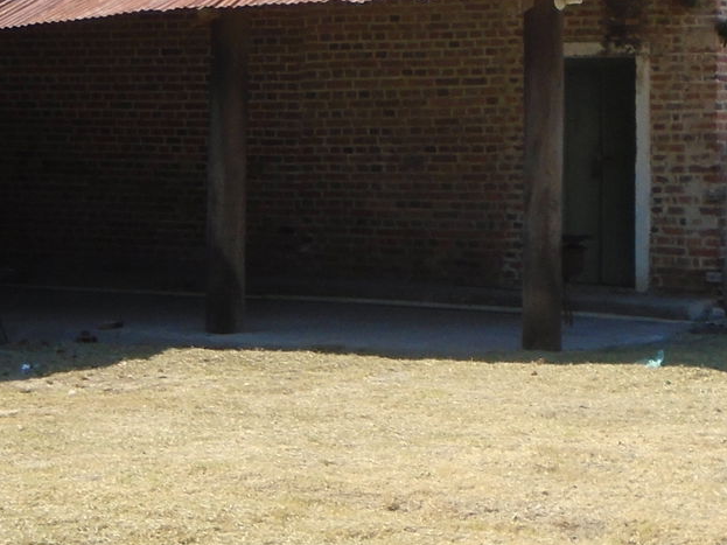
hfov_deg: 17.6
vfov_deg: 12.9
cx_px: 523
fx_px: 2331
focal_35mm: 111
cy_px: -162
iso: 100
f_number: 3.8
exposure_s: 1/500
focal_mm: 6.4
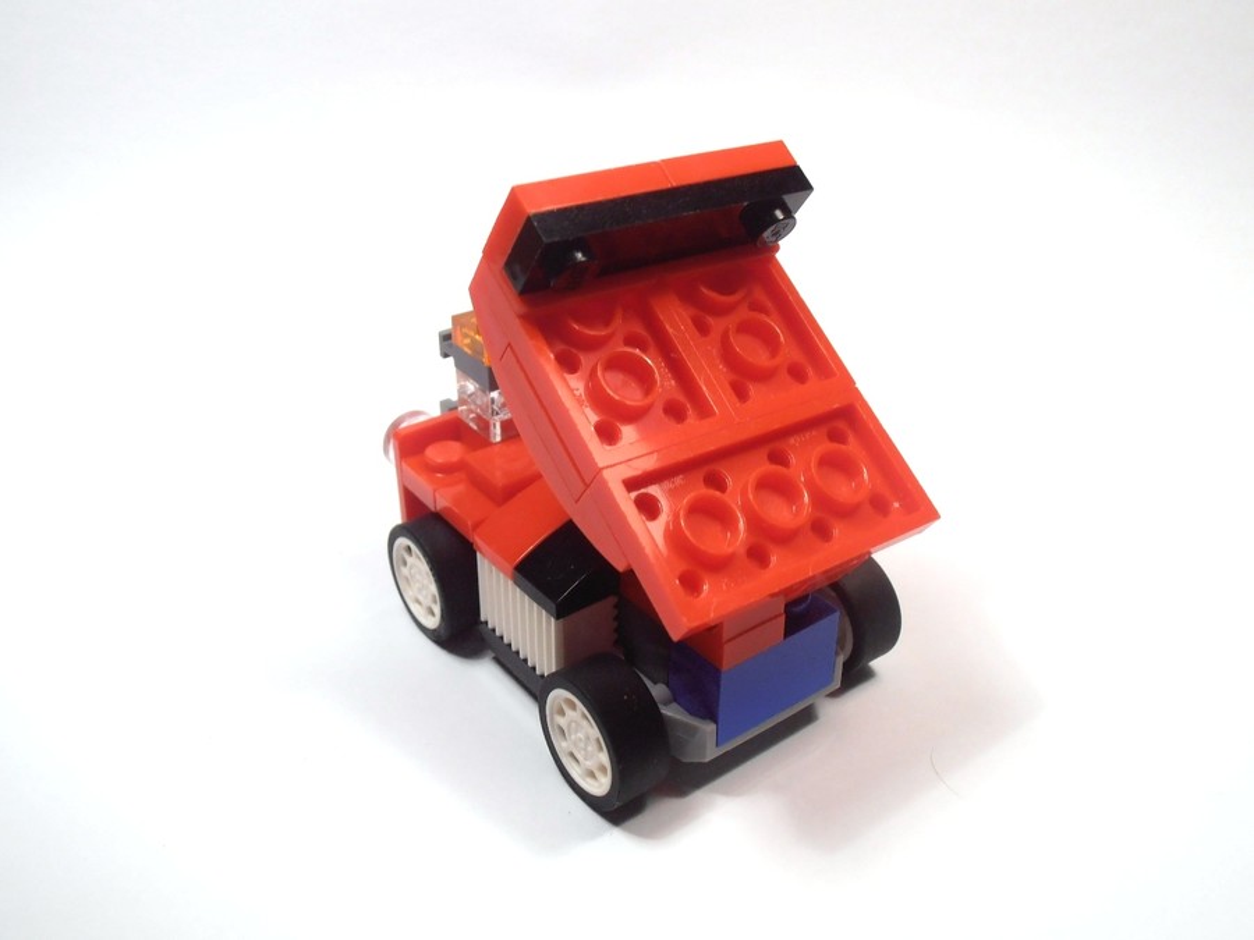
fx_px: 1340
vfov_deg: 38.7
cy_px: 470
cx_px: 627
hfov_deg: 50.1
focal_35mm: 37
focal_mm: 6.61
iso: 80
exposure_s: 1/50
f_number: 3.9
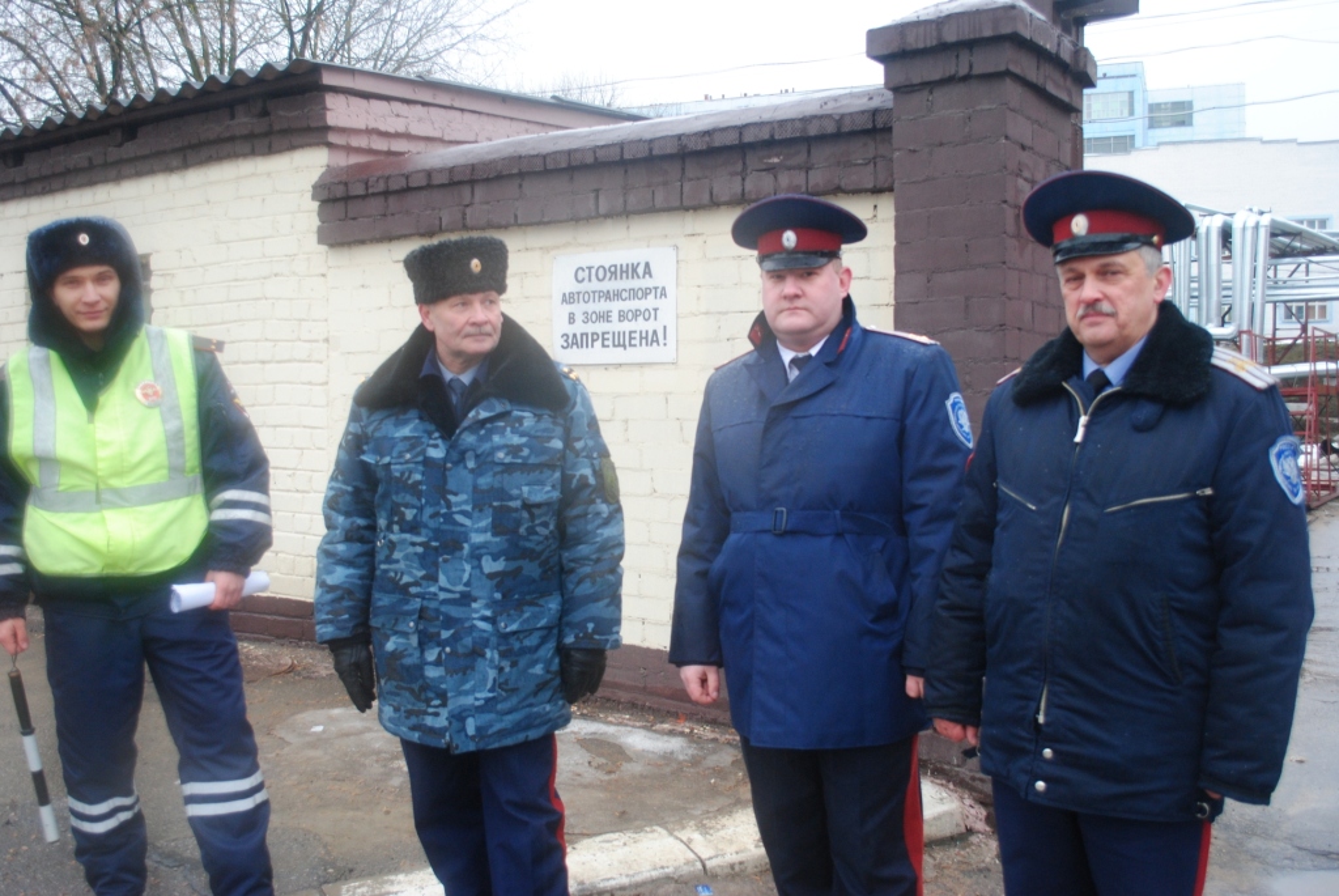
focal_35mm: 33
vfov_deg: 40.1
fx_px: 1229
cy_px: 448
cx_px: 670
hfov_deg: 57.2
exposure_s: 1/40
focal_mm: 22
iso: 400
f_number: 4
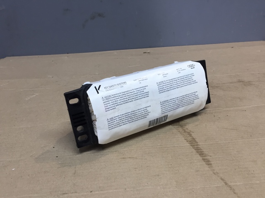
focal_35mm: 29
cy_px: 99
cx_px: 132
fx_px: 222
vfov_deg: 48.2
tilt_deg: -26.7
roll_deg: +0.4
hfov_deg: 61.7
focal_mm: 4.15
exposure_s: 1/33
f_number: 2.2
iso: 32
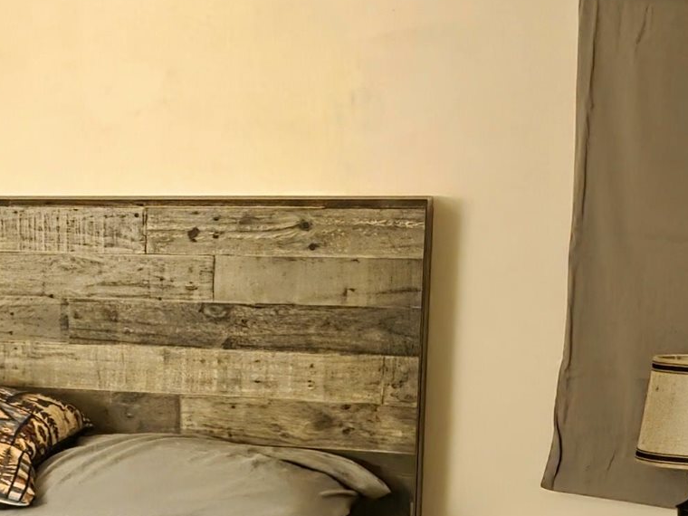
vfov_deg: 15.8
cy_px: 406
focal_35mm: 93
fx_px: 1848
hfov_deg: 18.9
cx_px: -301
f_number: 1.8
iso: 3200
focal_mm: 5.4
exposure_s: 1/12
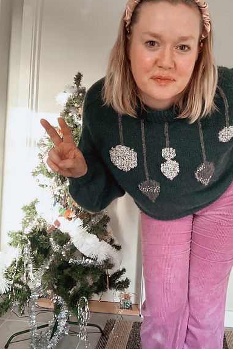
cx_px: 142
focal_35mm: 37
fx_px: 359
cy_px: 157
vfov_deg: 51.8
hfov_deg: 35.8
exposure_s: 1/60
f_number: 2.2
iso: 200
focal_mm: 2.87
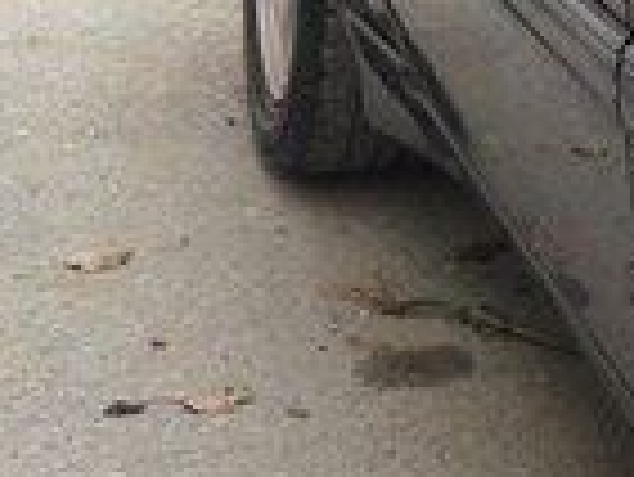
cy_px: -475
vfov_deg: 10.4
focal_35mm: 131
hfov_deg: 12.7
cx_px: 1358
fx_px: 2401
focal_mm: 3.7
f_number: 1.9
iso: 40
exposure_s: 1/50
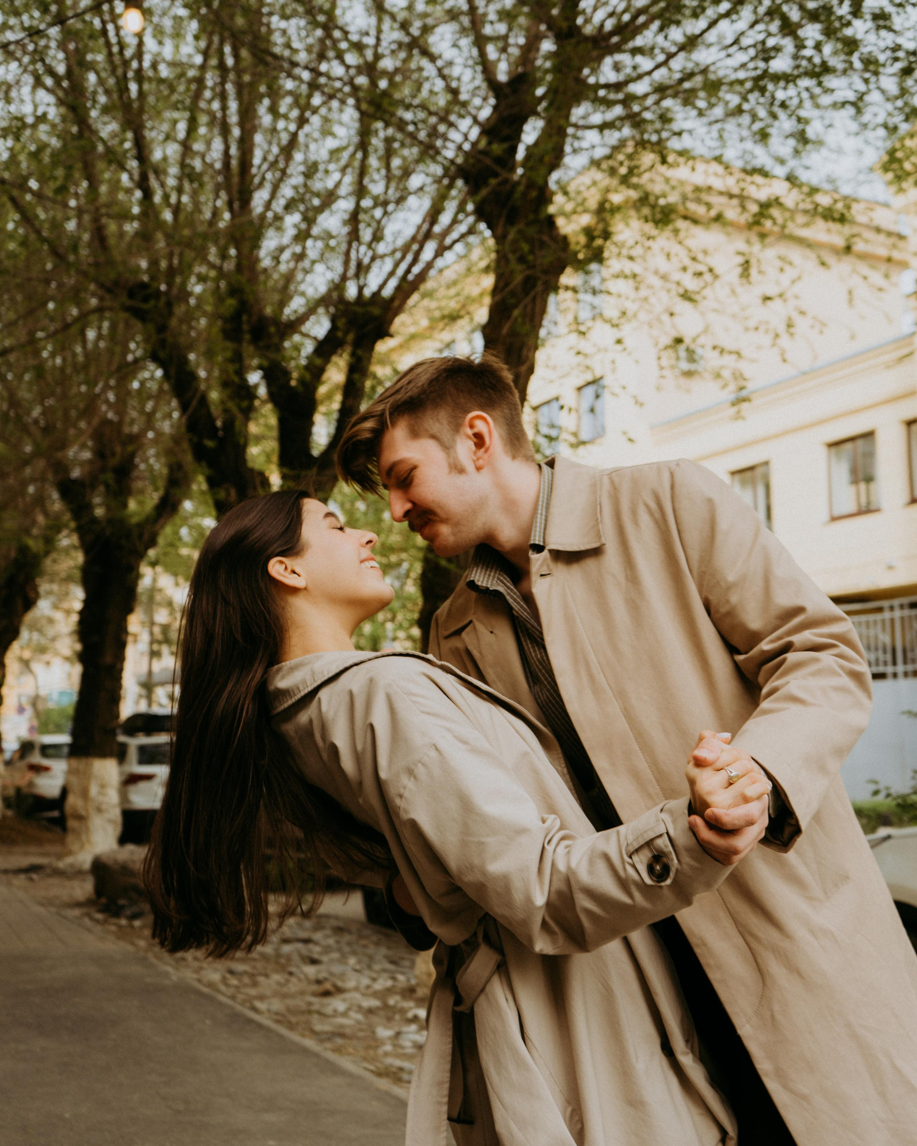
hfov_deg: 39.2
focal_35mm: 38
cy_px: 532
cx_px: 467
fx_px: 1289
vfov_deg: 47.9
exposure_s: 1/125
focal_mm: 33
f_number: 4.5
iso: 100
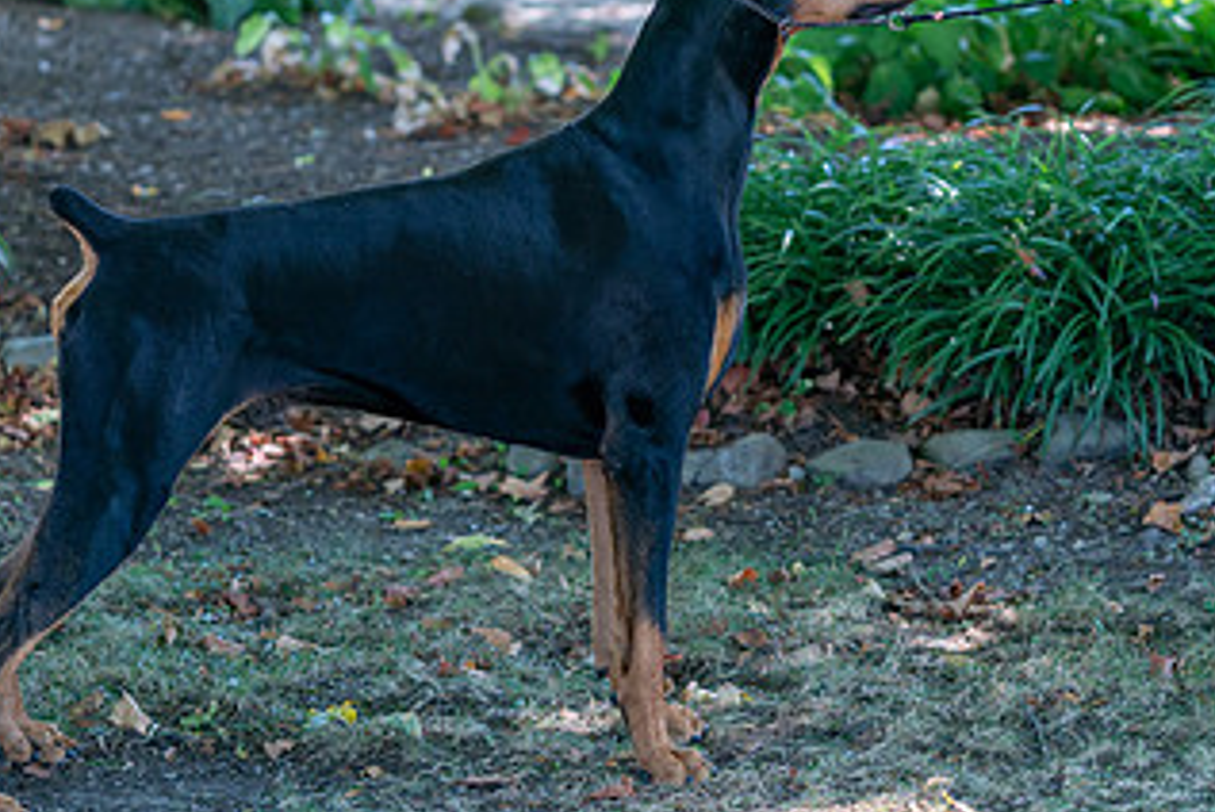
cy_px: 159
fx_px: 4324
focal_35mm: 128
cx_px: 537
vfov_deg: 10.7
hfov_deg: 16.0
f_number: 2.8
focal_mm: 70
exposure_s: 1/400
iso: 400
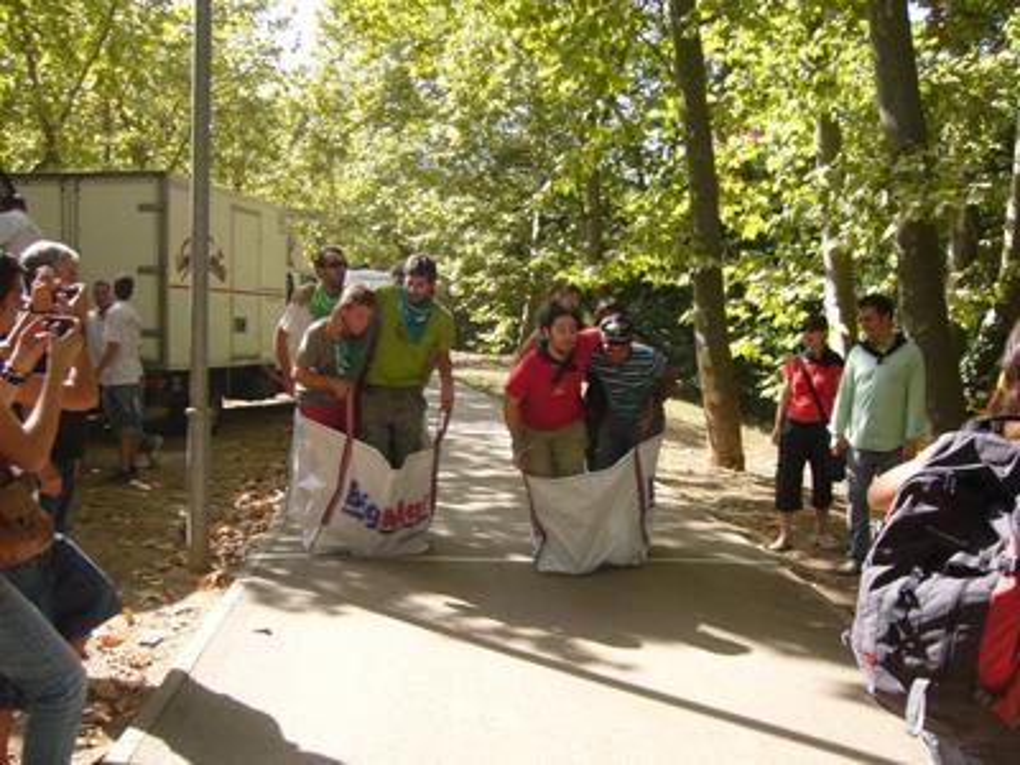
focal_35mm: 35
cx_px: 510
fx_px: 1031
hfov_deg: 52.6
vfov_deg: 40.7
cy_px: 382
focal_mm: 5.8
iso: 80
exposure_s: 1/200
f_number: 2.8
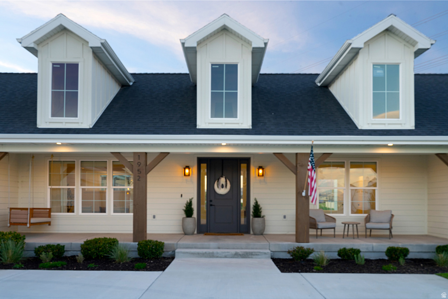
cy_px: 150
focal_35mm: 31
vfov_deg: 42.3
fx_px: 386
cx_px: 224
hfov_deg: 60.3
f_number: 9
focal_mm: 31
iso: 400
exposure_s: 1/10
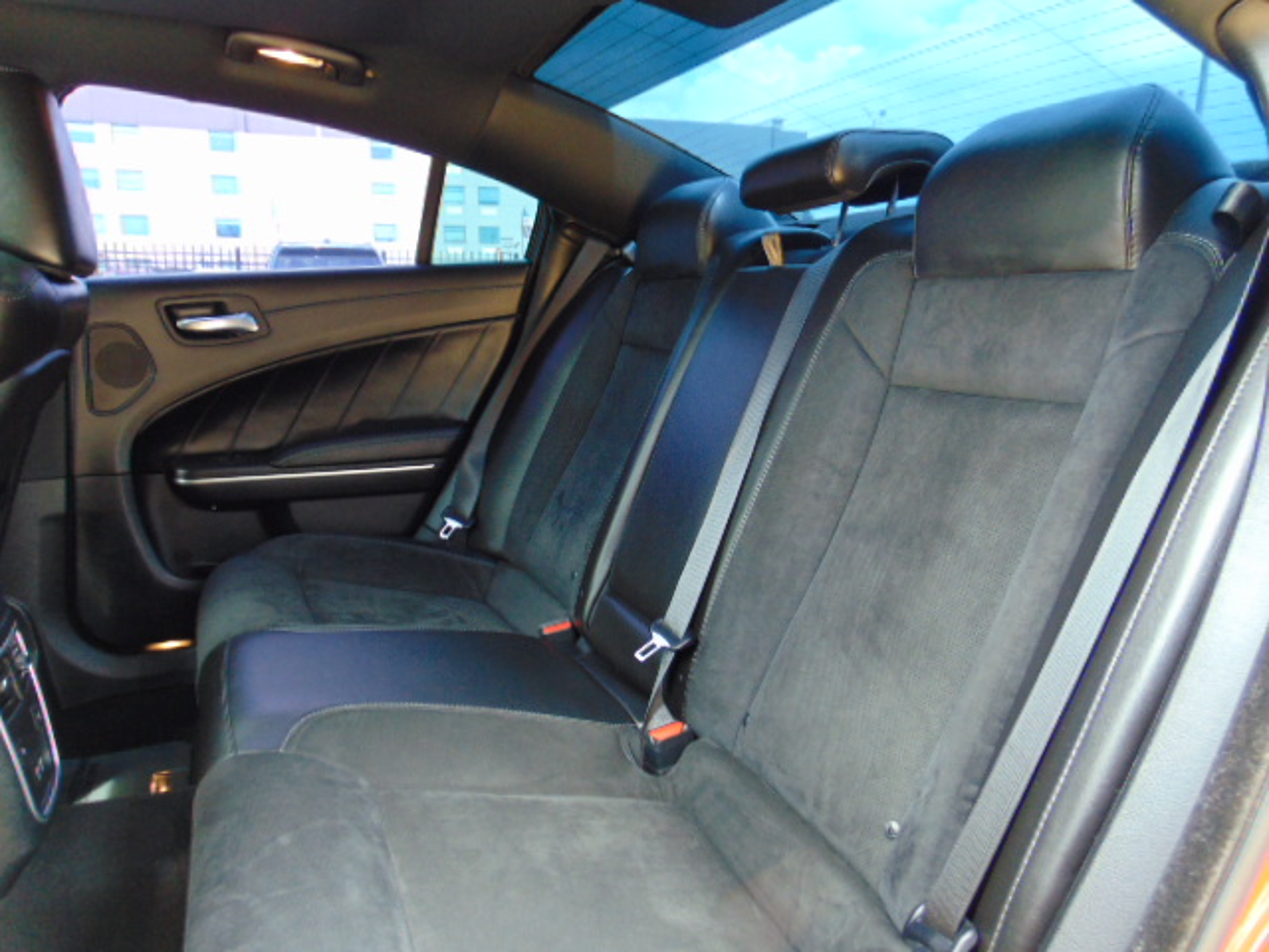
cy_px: 476
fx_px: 916
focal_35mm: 25
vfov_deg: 54.9
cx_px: 634
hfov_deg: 69.4
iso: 160
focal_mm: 4.5
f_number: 3
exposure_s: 1/30
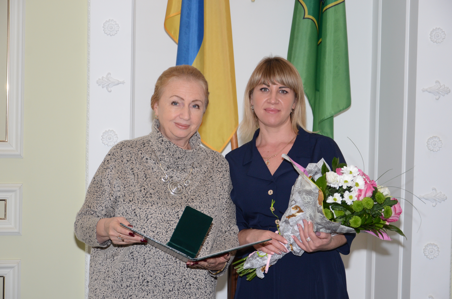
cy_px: 150
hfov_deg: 23.4
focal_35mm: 87
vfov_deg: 15.6
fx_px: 1090
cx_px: 226
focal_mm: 58
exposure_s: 1/250
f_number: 5
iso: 640
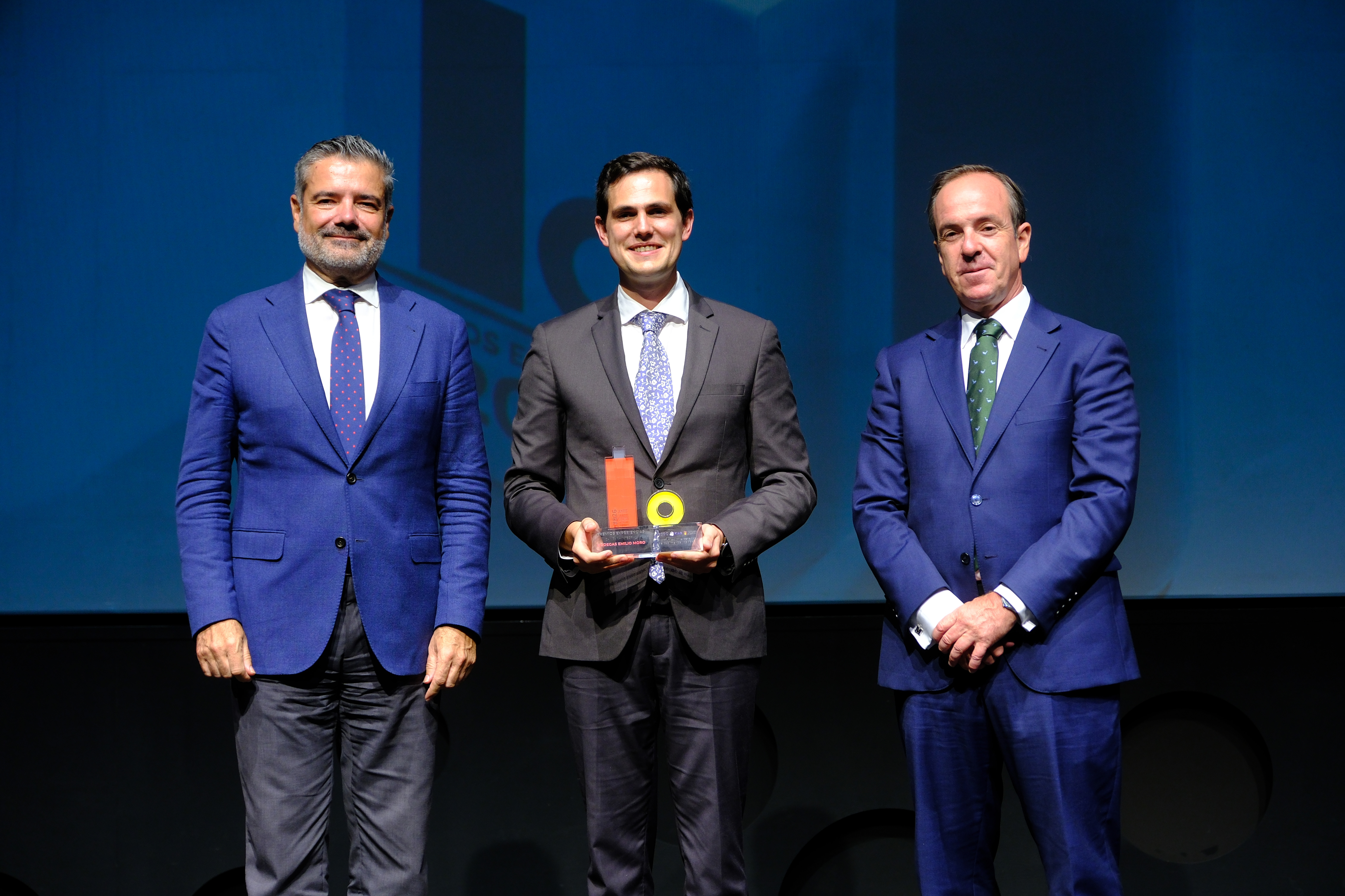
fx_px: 3101
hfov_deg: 24.5
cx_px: 672
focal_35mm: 83
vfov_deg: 16.5
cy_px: 448
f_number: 2.8
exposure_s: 1/125
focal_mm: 55
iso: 640
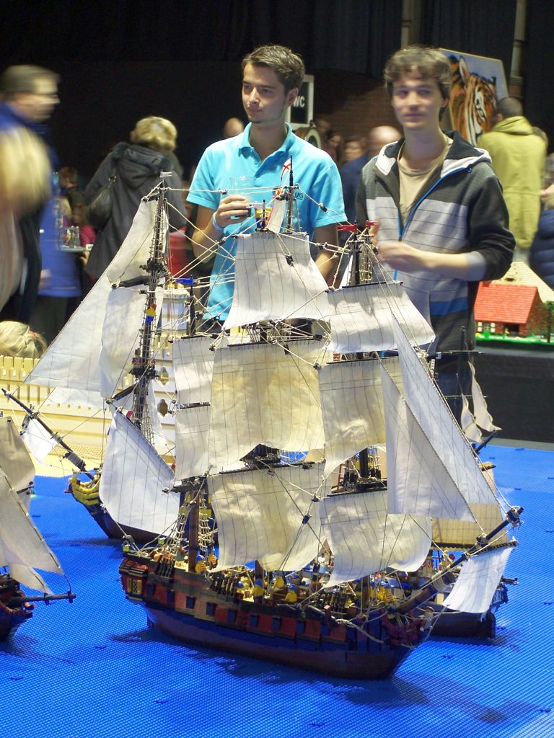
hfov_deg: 15.7
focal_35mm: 94
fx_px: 2006
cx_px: 277
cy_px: 369
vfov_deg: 20.9
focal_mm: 15.6
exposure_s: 1/6
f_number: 3.2
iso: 80
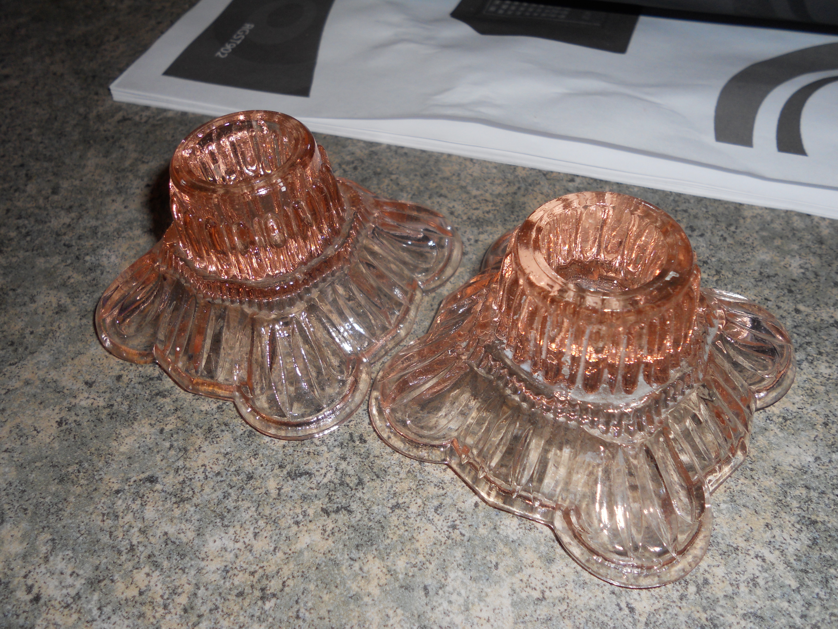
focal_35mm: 32
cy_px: 314
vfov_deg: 44.2
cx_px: 419
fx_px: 775
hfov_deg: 56.8
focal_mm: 5.8
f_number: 8.8
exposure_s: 1/25
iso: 80
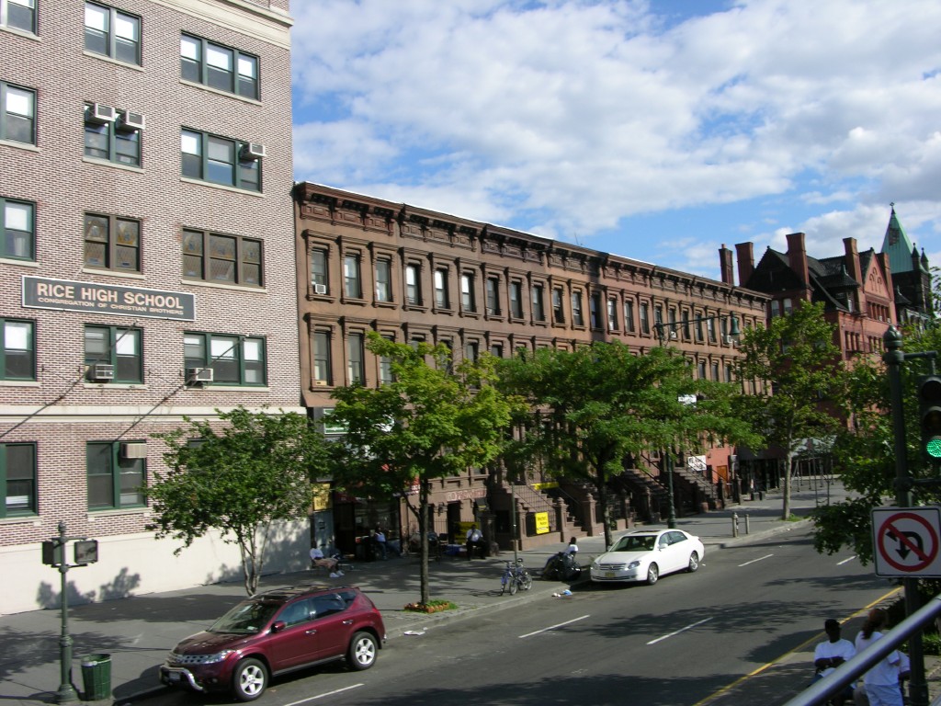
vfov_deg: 40.7
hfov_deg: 52.6
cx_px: 470
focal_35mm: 35
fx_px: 951
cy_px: 353
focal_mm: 8.9
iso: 50
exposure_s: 1/218
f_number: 6.3
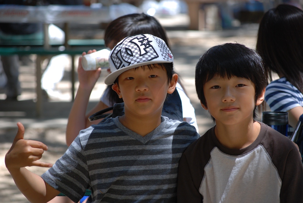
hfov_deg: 11.4
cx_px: 152
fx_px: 1517
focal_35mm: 180
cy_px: 102
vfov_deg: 7.7
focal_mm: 120
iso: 200
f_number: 4.8
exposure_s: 1/200
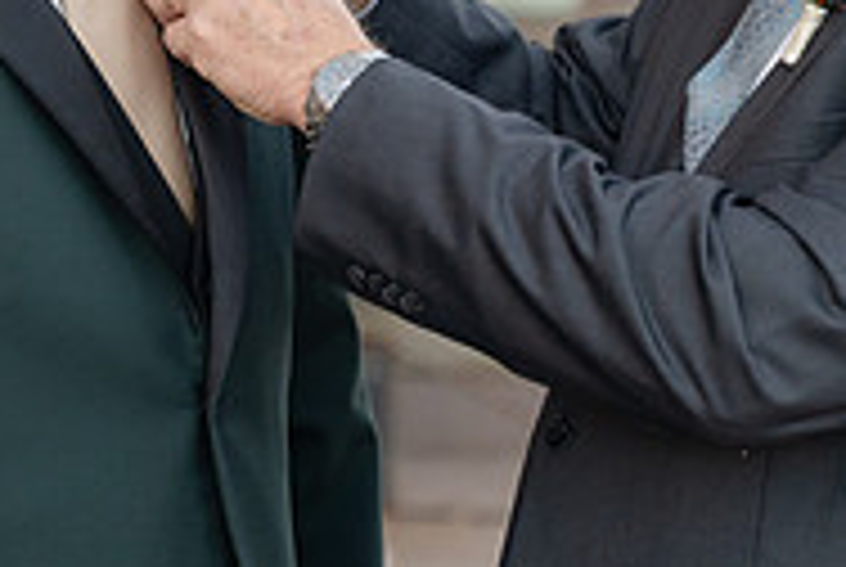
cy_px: -47
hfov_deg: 11.3
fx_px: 4284
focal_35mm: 182
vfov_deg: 7.5
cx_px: 464
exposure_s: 1/2000
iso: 1250
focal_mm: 58
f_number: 3.2
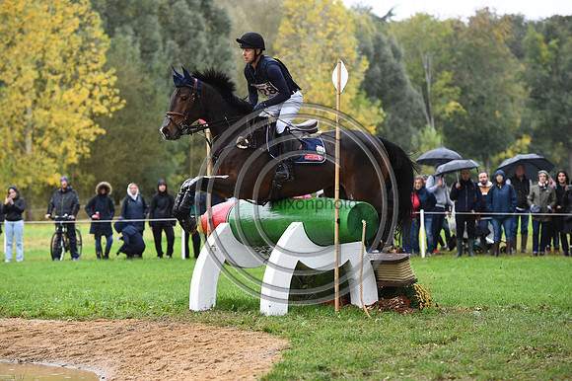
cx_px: 286
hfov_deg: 15.2
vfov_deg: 10.1
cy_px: 190
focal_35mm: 135
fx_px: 2144
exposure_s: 1/1250
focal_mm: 135
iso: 1600
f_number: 4.5
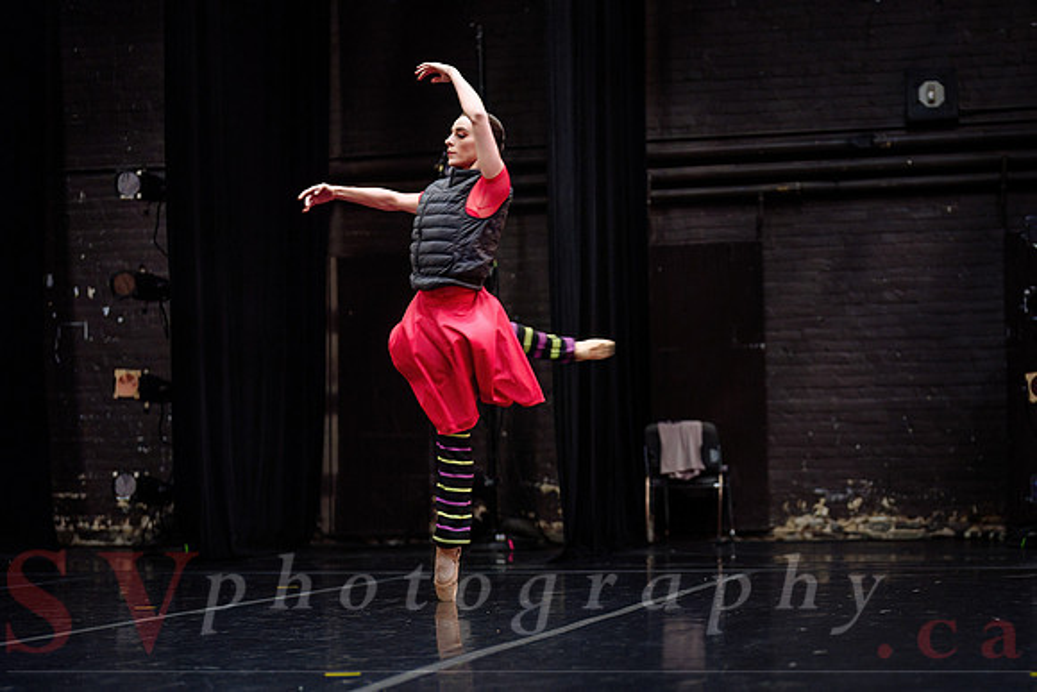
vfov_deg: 19.1
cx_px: 740
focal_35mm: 71
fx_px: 2055
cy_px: 425
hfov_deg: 28.0
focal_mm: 50
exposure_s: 1/100
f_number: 1.2
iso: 1000
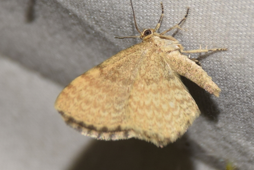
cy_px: 85
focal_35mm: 210
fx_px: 1483
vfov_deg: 6.6
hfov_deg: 9.8
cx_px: 127
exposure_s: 1/160
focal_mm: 140
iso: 125
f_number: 10
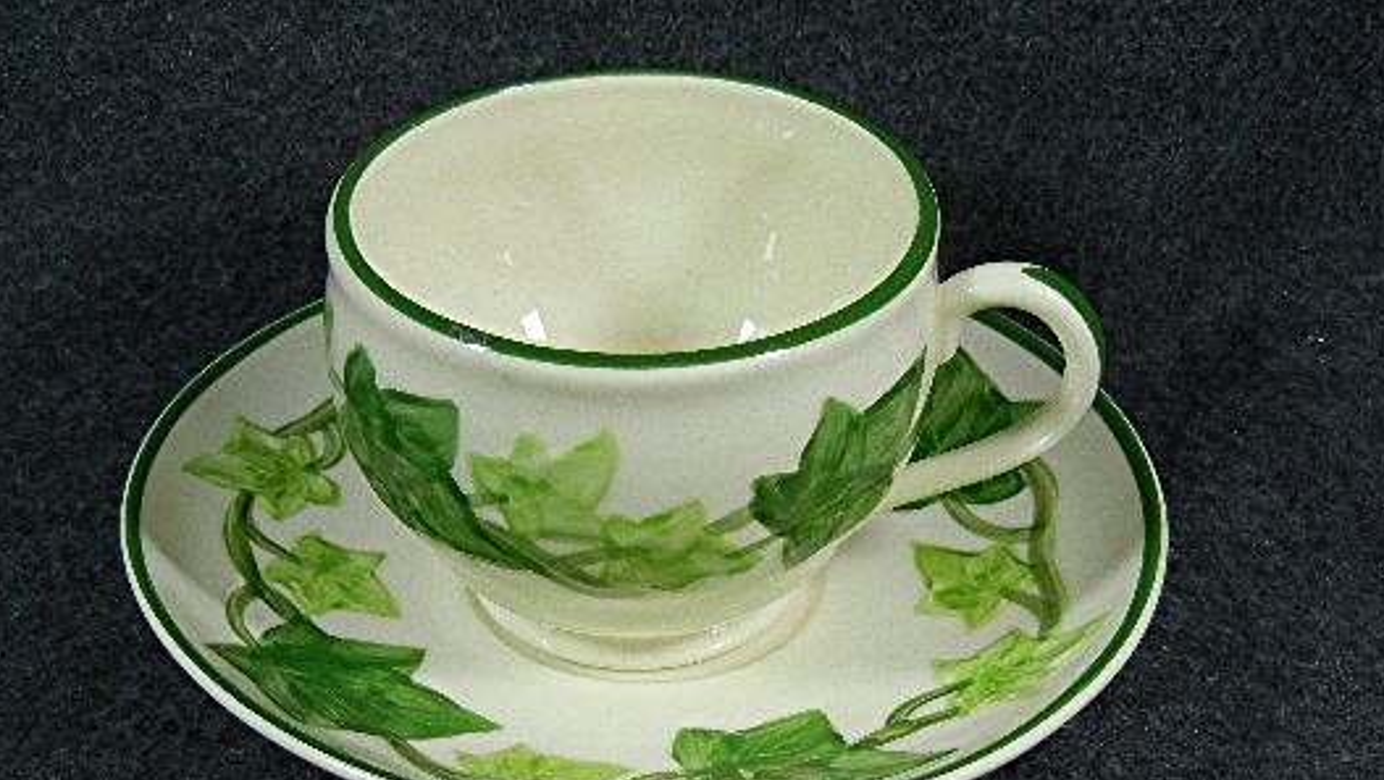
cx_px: 683
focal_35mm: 78
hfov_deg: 27.2
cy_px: 496
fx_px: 2864
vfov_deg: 15.5
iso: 400
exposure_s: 1/46.8
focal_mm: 10.6
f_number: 4
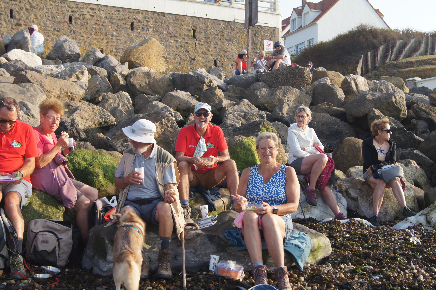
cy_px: 145
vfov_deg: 29.8
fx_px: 544
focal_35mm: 45
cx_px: 218
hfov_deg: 43.6
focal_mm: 30
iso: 100
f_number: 7.1
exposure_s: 1/125
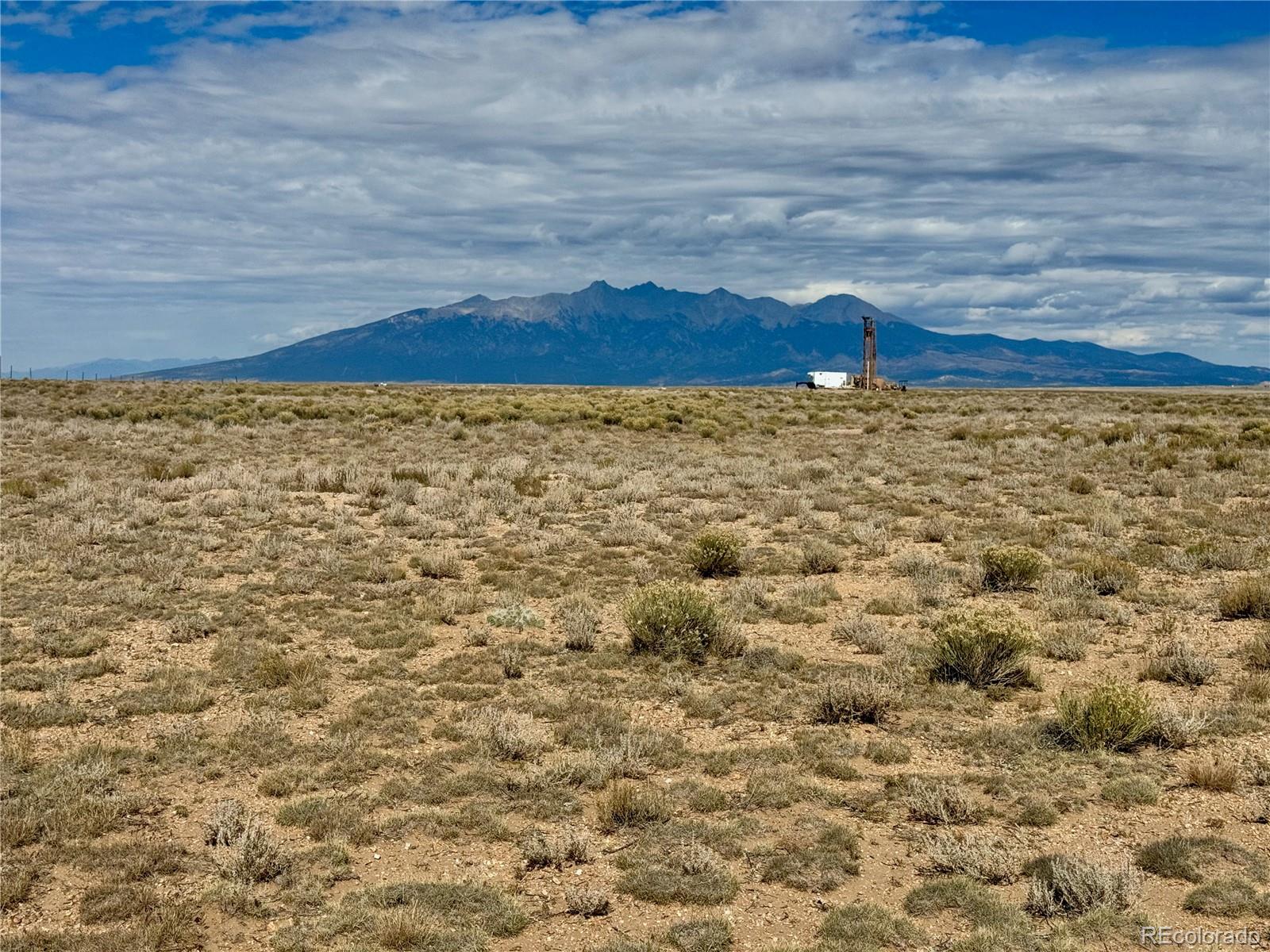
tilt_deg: -3.9
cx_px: 635
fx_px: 1761
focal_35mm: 48
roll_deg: -1.6
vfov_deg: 30.3
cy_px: 476
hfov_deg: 39.7
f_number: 1.78
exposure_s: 1/10526
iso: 64
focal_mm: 6.76
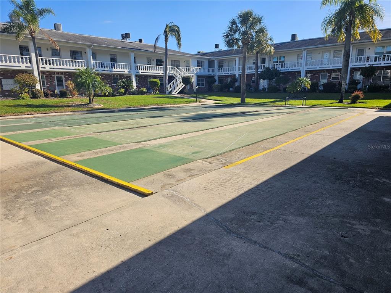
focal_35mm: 23
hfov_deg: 73.9
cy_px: 146
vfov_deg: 58.9
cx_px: 196
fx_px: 260
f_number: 1.7
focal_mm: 6.3
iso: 10
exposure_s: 1/647
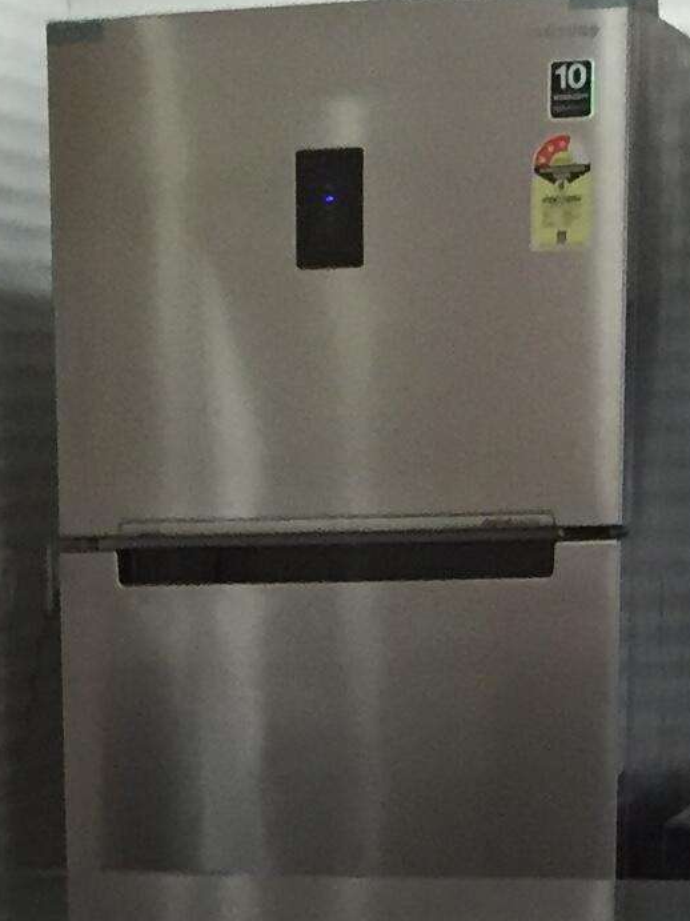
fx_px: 3642
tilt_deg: -15.6
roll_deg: +1.0
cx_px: 60
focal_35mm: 137
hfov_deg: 10.8
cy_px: 1465
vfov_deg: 13.4
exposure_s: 1/33
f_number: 2.2
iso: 250
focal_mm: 4.15
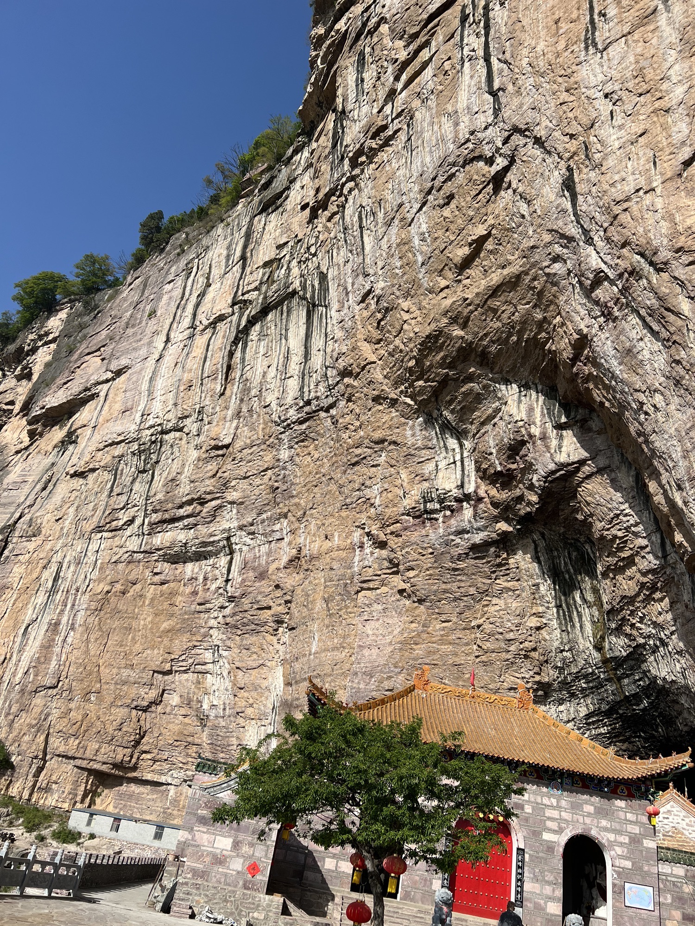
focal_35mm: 26
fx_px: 696
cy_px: 463
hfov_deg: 53.1
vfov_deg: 67.3
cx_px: 348
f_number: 1.5
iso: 50
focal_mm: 5.7
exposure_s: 1/4831
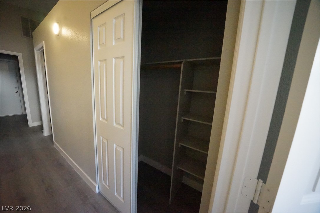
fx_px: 107
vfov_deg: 90.0
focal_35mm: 12
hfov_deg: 112.6
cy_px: 106
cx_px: 160
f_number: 8
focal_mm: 12
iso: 25600
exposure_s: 1/125
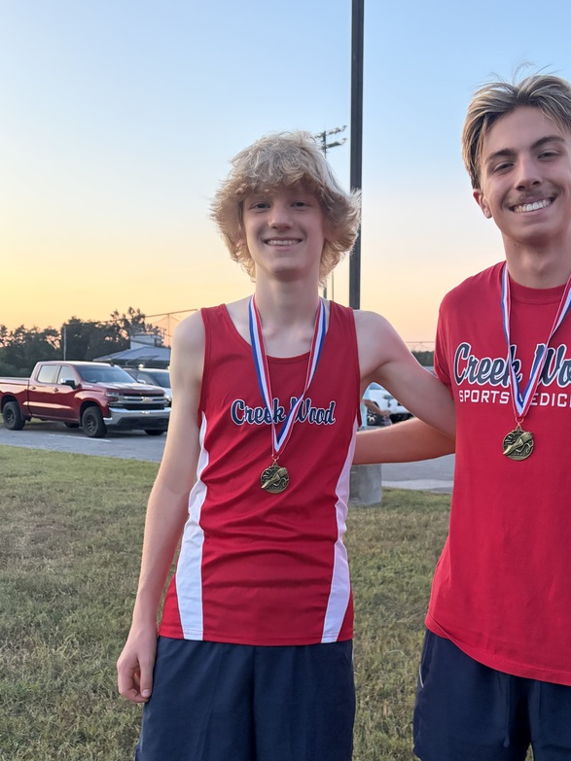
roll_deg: -1.9
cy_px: 488
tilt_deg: -7.5
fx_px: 748
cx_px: 365
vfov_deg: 53.2
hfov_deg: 41.4
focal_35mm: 34
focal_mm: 5.96
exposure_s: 1/60
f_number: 1.6
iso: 500
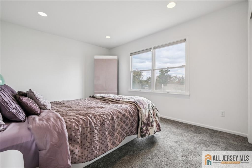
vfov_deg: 77.2
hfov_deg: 100.4
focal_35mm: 15
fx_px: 105
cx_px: 126
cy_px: 84
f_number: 6.4
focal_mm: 10
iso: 400
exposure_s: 1/100
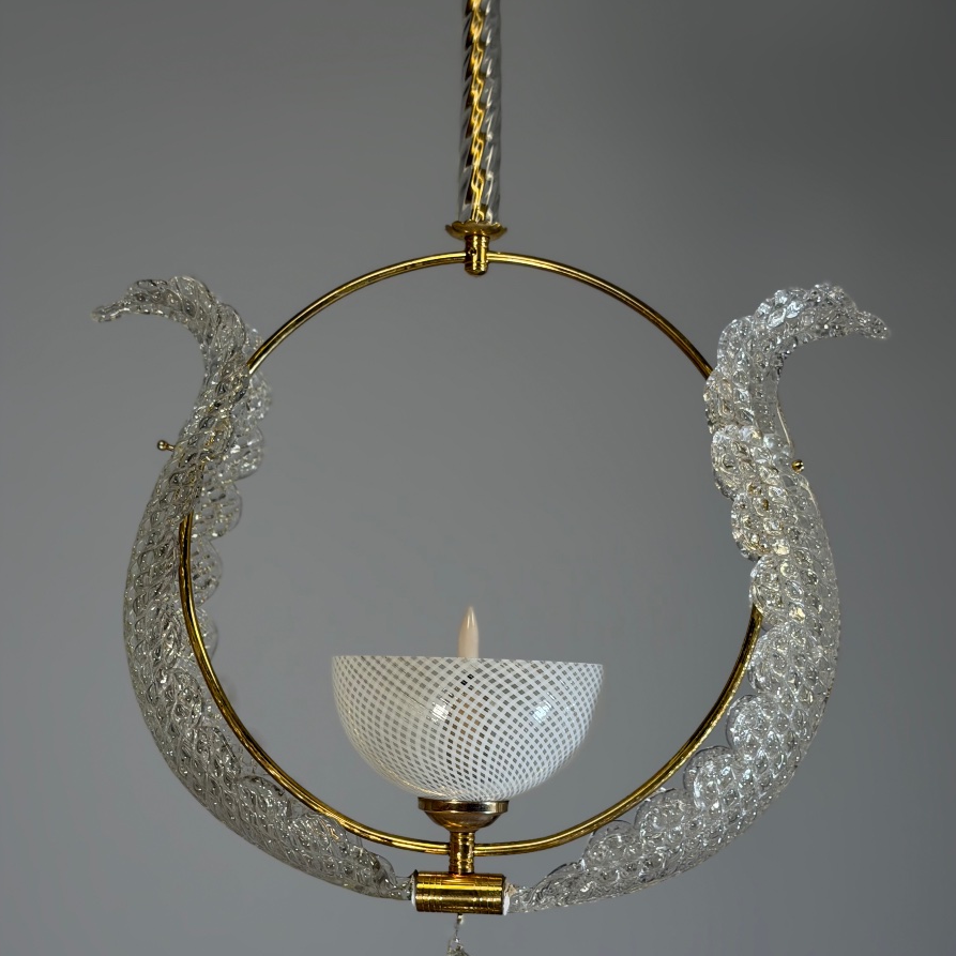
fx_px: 1781
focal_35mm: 57
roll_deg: +1.0
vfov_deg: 30.0
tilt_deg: +8.4
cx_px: 481
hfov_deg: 30.0
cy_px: 555
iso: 80
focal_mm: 6.76
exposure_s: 1/100
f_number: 1.78
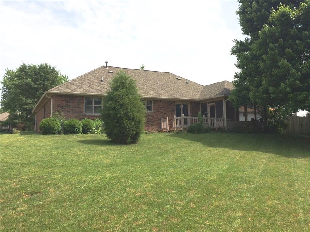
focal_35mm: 29
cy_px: 116
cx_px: 155
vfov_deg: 48.2
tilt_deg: +2.3
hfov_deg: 61.7
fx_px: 260
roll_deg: -0.2
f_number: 2.2
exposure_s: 1/3731
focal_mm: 4.15
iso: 32
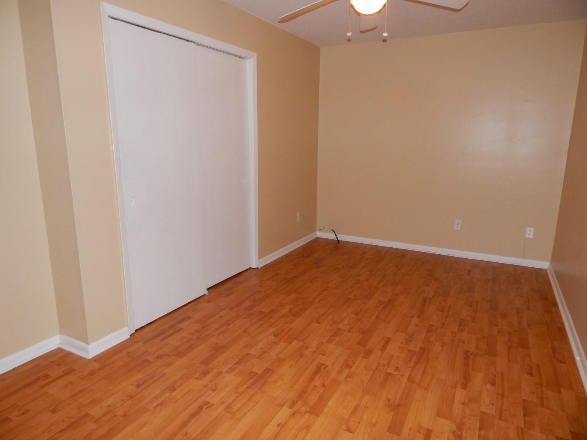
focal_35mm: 23
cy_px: 220
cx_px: 294
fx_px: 390
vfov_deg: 58.9
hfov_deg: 73.9
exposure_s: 1/30
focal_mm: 4
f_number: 3
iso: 200
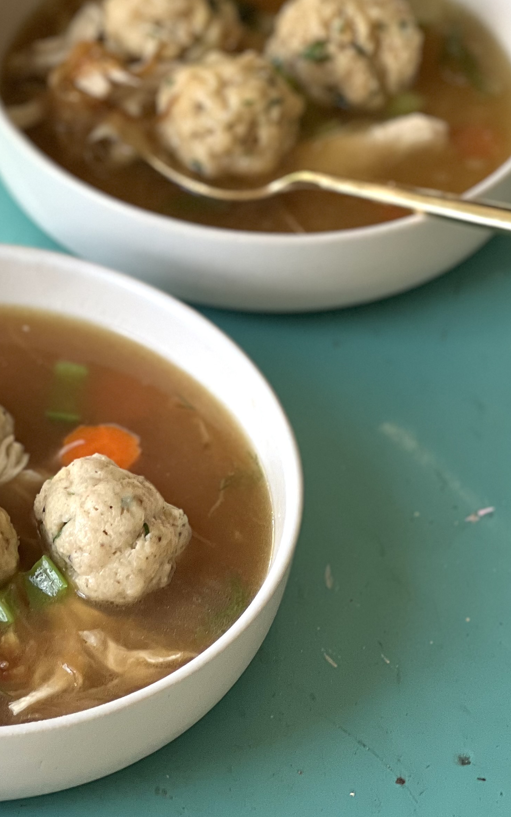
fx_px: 3120
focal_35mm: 140
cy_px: 239
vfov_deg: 14.9
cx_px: 6
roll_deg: -1.1
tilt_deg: -40.2
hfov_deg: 9.3
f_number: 2.8
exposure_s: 1/121
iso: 125
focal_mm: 9
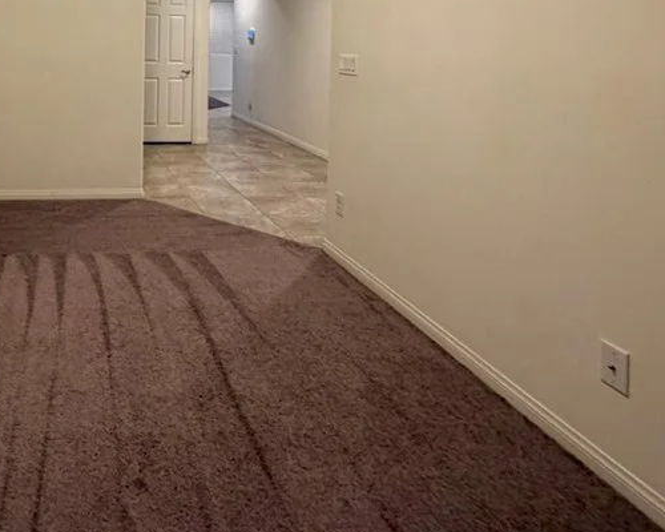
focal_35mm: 28
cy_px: 51
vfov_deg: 46.4
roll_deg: +0.3
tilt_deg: -0.2
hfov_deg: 57.6
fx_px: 551
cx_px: 133
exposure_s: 1/60
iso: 250
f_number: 2.2
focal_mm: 2.22
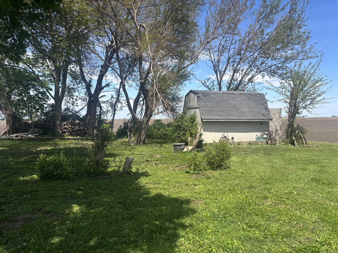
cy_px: 126
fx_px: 254
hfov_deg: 67.3
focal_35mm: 26
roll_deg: +1.0
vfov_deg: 53.1
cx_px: 169
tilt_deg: -1.4
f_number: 1.6
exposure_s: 1/2288
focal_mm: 5.96
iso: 50
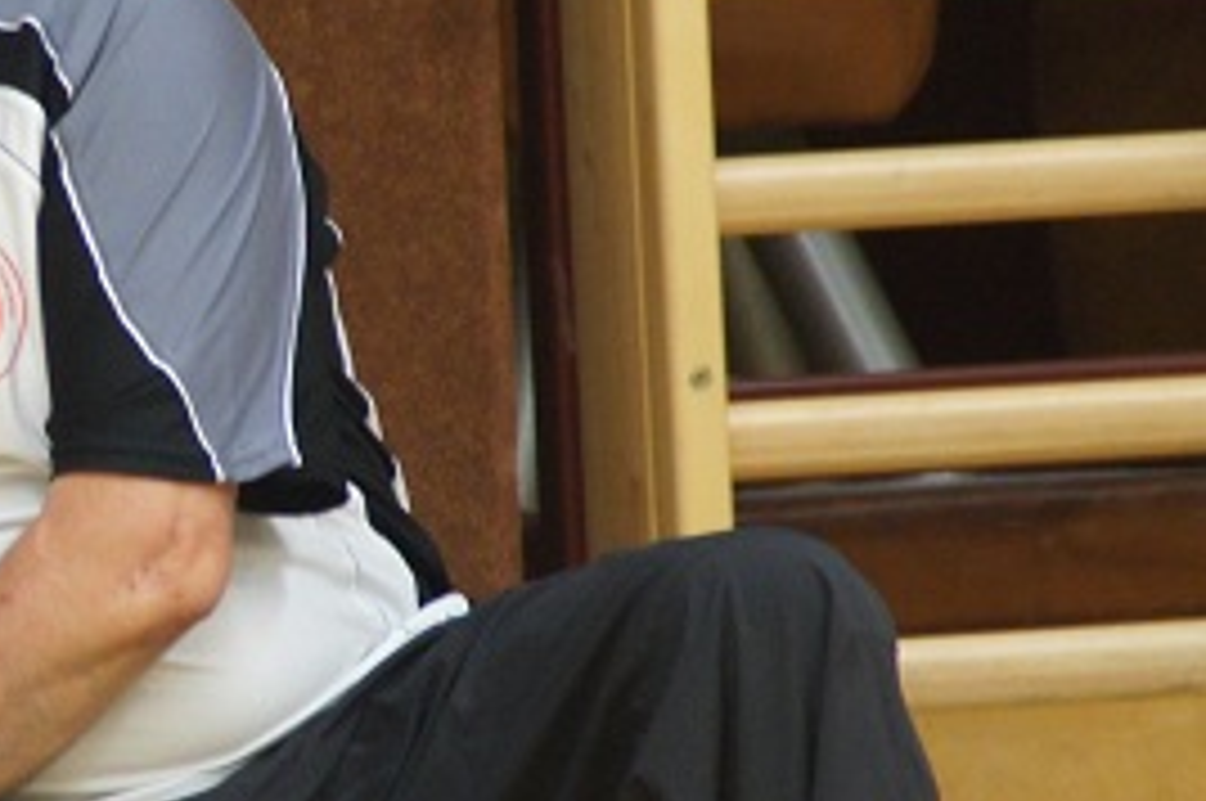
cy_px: 418
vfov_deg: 1.5
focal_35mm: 896
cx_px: 0
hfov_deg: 2.3
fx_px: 29979
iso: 1600
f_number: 6.3
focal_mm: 200
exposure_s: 1/15
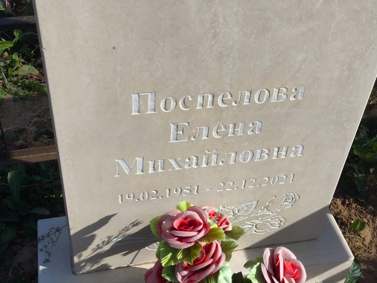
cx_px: 188
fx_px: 545
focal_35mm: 50
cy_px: 142
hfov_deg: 38.2
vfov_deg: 29.1
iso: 50
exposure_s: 1/1351
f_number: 1.7
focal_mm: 4.71
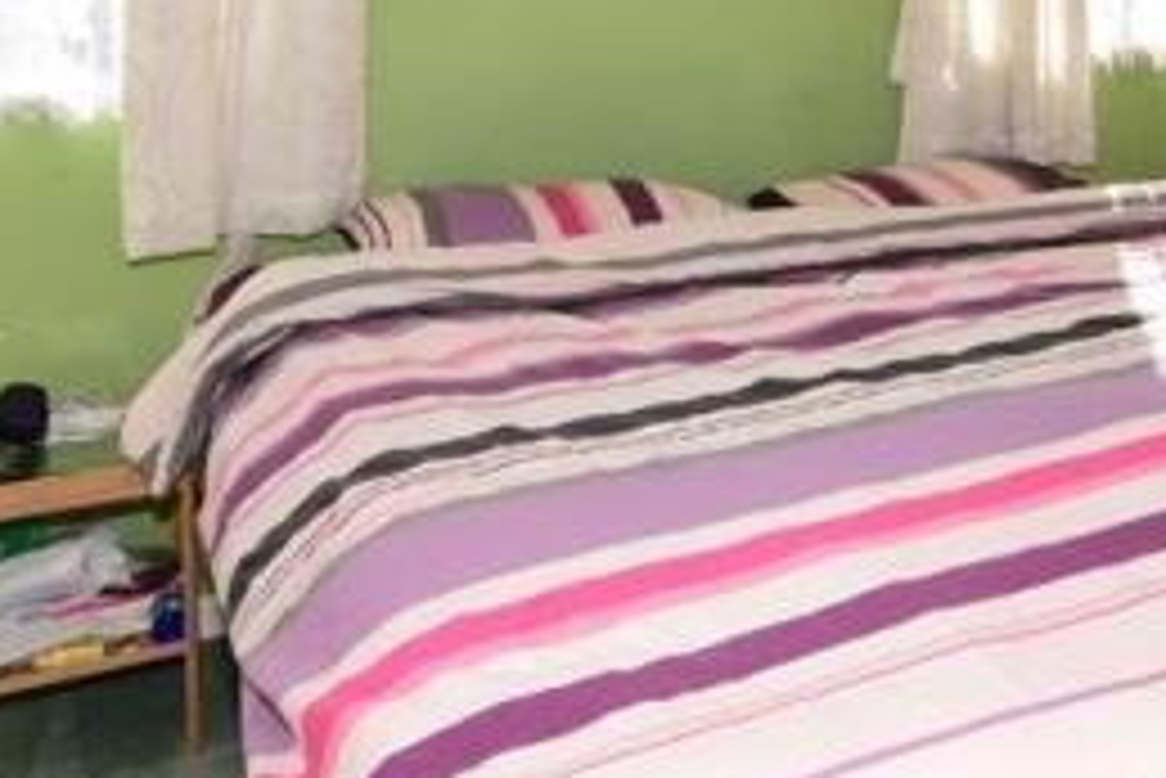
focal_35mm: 38
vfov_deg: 32.2
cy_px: -7
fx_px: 1231
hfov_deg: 47.9
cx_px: 932
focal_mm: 10
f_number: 18
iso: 250
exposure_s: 1/50
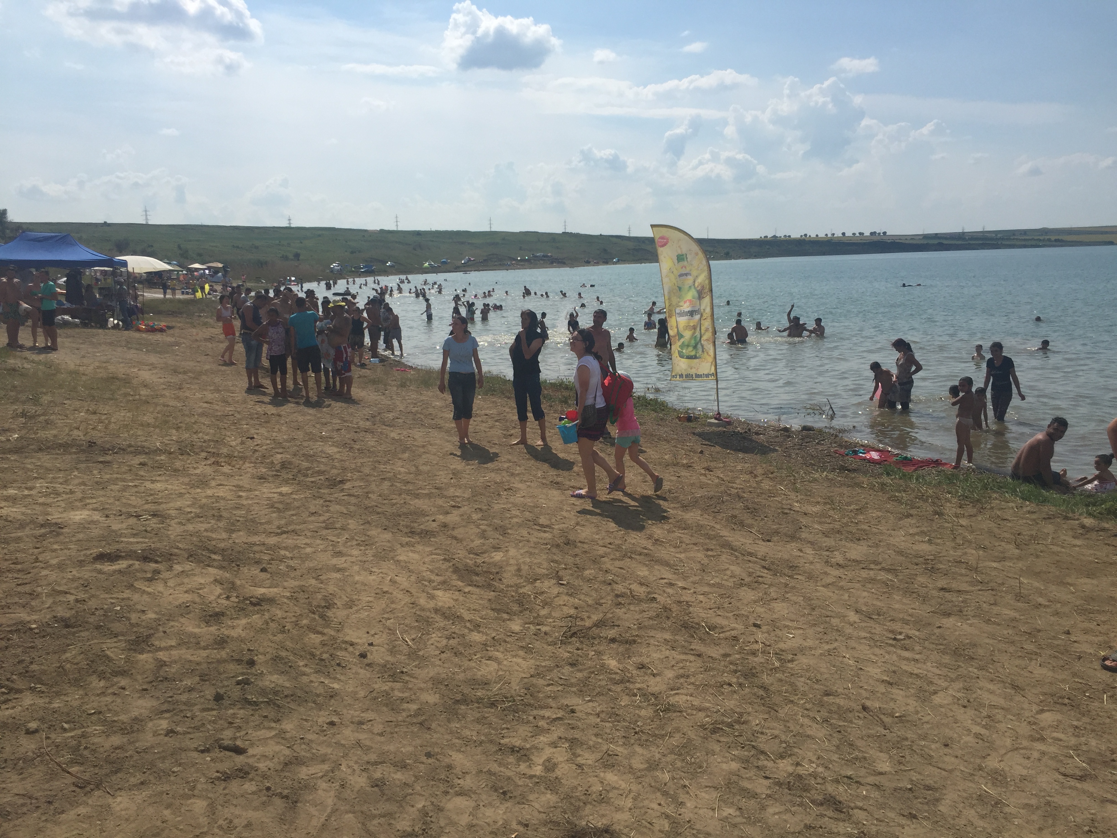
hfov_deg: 61.7
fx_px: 936
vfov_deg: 48.2
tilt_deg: -9.0
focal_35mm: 29
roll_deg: +1.1
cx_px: 558
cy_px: 419
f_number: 2.2
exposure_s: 1/5650
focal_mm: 4.15
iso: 32
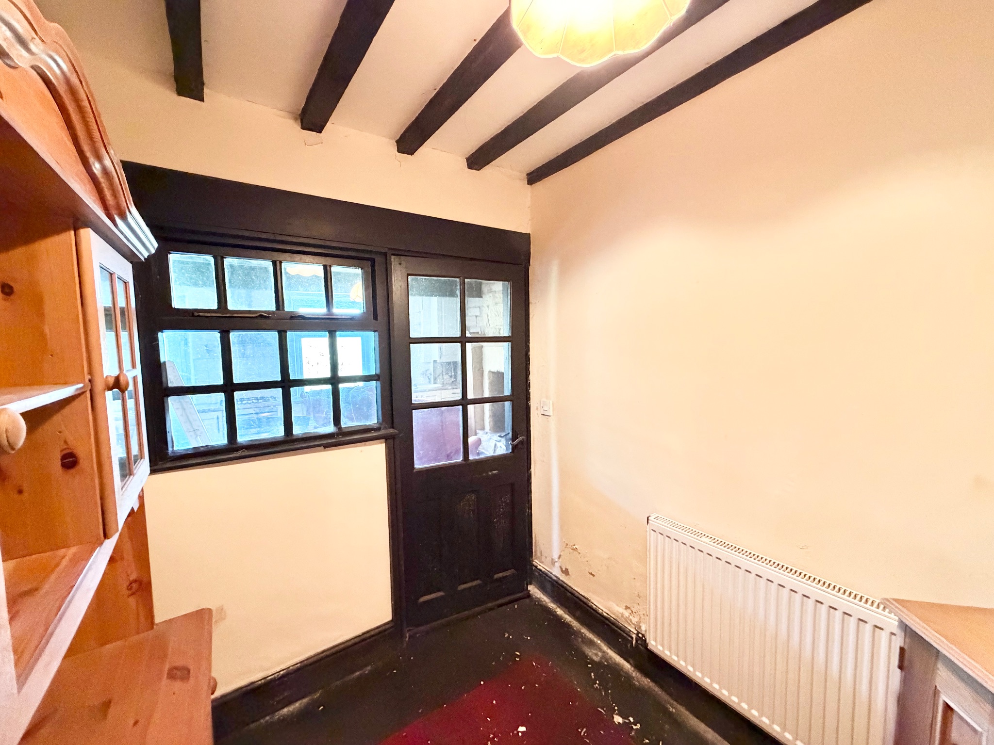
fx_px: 402
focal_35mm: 14
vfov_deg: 85.7
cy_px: 372
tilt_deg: -5.3
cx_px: 497
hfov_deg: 102.1
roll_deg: +1.9
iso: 640
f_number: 2.2
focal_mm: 2.22
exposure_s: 1/50
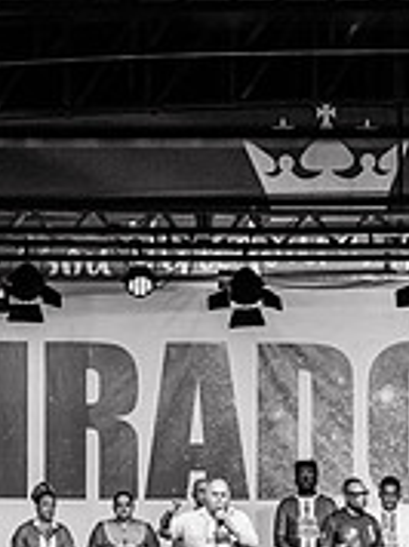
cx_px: 337
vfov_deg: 6.4
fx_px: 4880
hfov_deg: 4.8
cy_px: 688
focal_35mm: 309
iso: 1000
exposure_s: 1/2000
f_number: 1.2
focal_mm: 85
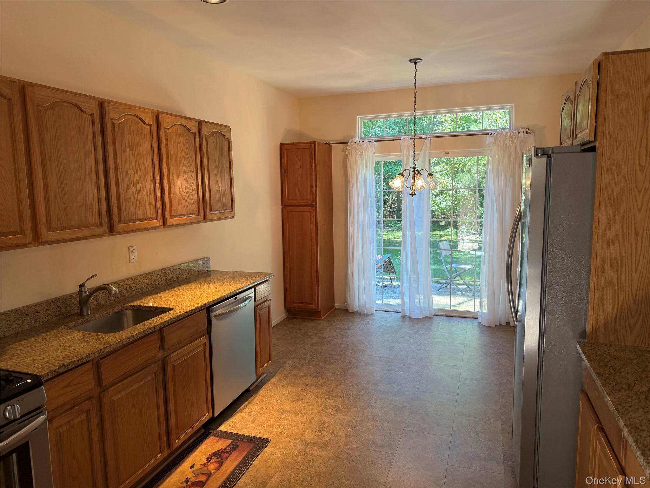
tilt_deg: -6.6
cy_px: 244
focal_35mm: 24
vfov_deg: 56.8
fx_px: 451
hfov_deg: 71.6
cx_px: 325
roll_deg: +1.6
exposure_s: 1/120
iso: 160
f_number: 1.78
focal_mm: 6.76
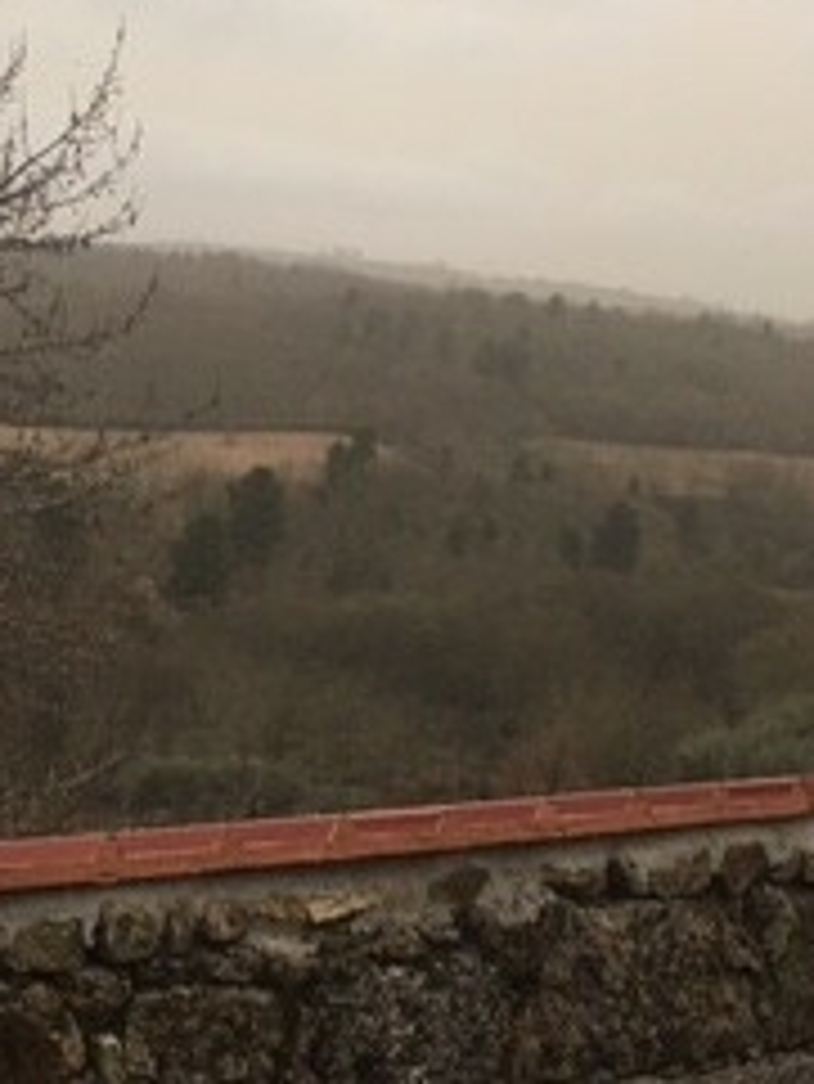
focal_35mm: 77
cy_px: 544
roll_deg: -3.2
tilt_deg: -7.4
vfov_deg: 25.3
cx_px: -27
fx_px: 2412
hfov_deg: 18.6
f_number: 2.2
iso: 25
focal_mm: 4.15
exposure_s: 1/1709
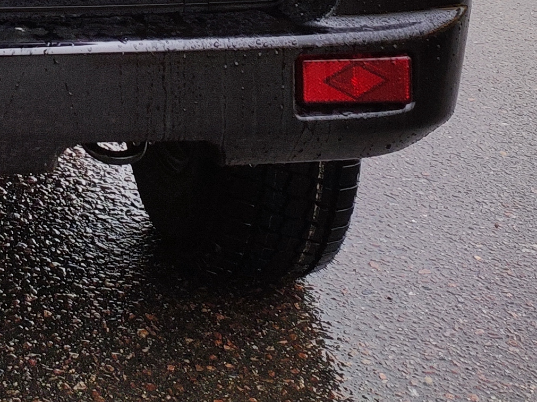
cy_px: -442
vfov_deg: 14.8
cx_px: -308
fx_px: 1209
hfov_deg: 20.7
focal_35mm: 78
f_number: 1.79
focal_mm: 4.74
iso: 50
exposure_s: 1/115
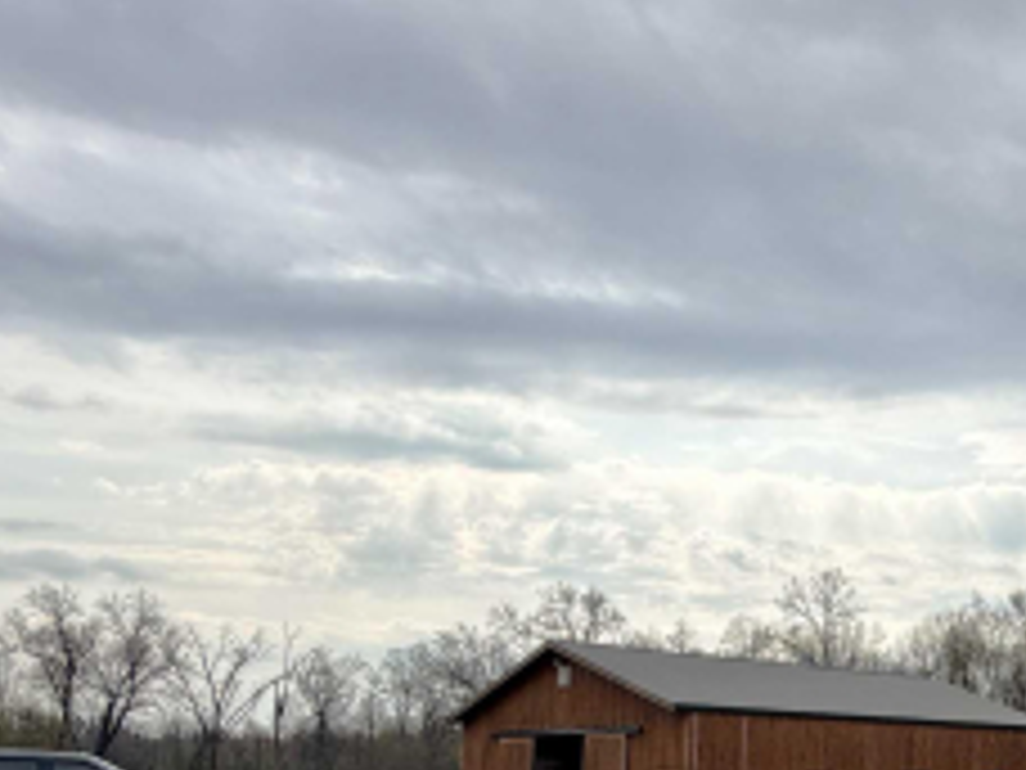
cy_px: 666
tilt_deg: +8.3
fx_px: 1215
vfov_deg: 33.6
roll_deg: +1.0
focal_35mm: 41
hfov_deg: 41.6
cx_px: 947
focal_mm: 2.22
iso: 20
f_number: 2.2
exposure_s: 1/1050
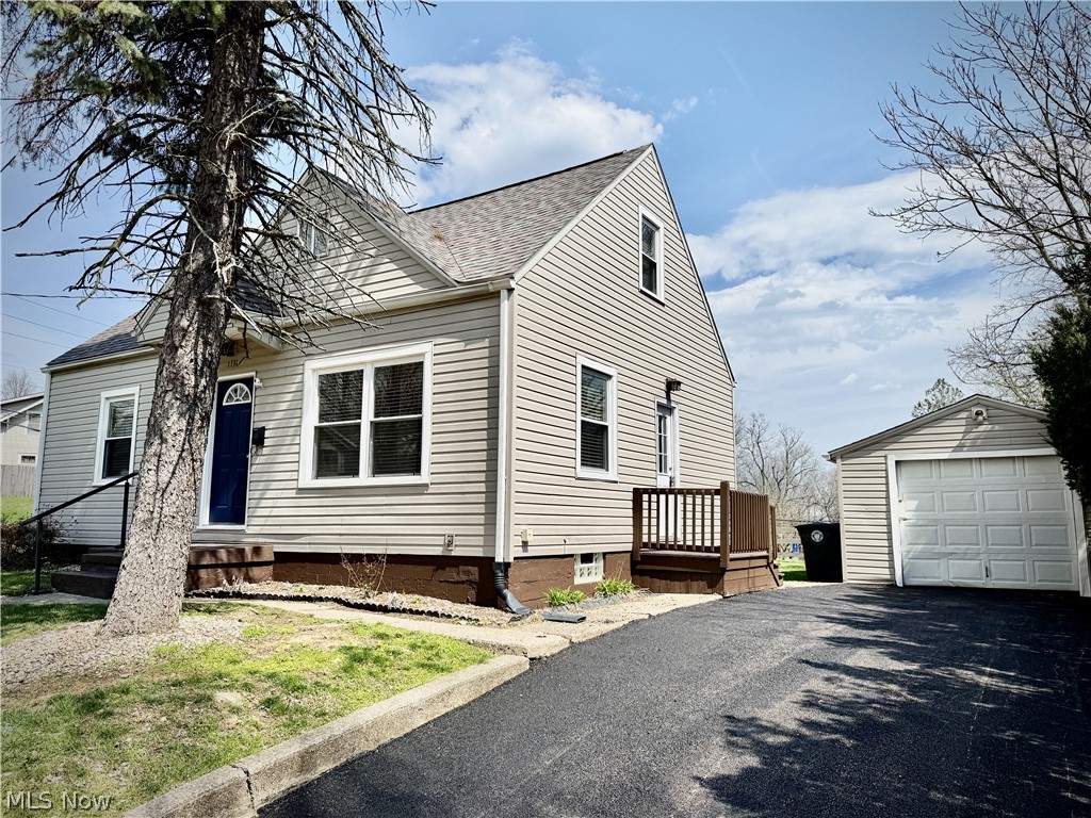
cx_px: 546
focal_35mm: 24
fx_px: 756
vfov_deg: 56.8
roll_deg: -0.3
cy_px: 409
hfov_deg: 71.6
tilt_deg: +9.9
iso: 80
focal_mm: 6.76
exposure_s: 1/7353
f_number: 1.78
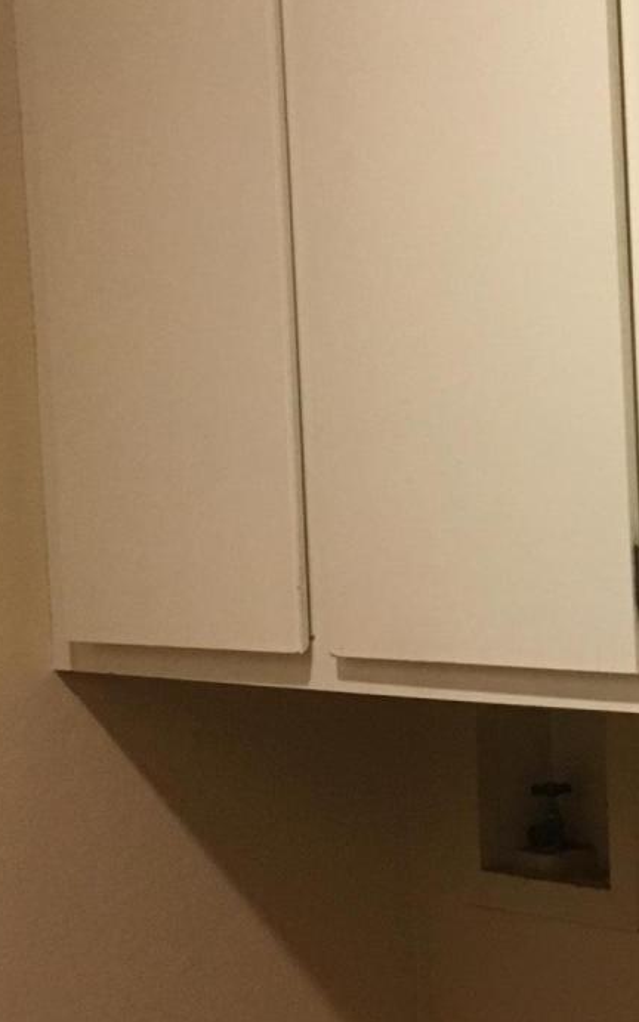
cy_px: 621
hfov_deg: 14.1
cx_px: 828
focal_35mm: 89
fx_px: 2479
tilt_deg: -4.1
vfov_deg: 23.3
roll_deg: +2.1
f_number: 2.2
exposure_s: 1/30
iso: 125
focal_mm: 4.15
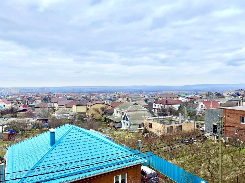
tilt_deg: -0.6
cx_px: 122
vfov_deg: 53.1
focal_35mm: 26
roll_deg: +0.8
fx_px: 184
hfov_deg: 67.3
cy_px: 92
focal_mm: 4.25
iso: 32
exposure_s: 1/1063
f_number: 1.8
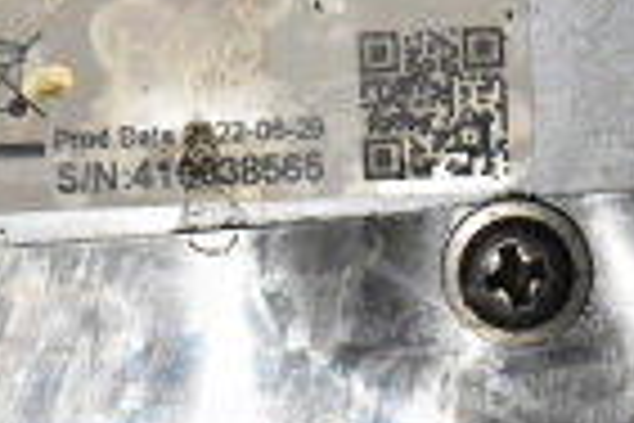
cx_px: -27
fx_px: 6307
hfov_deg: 5.7
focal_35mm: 358
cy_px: 245
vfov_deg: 3.8
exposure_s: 1/160
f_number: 6.3
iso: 6400
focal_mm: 55
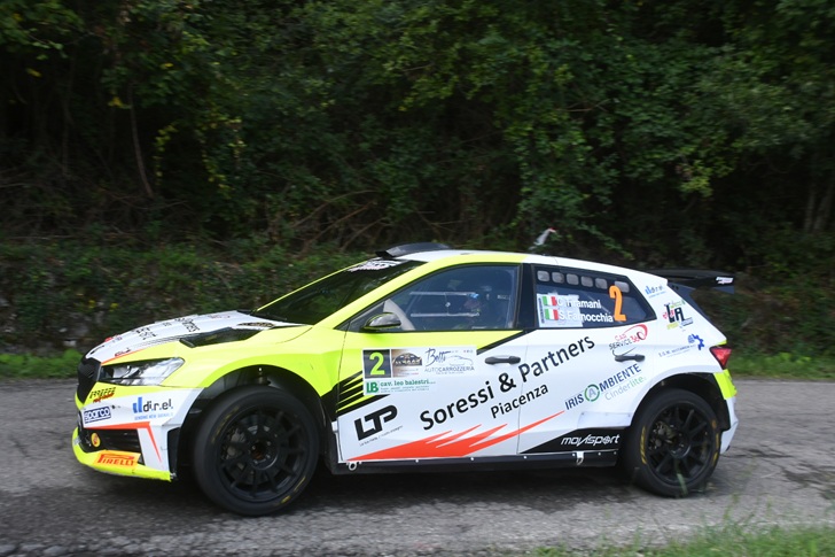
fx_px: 870
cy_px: 278
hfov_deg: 51.3
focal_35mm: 38
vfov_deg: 35.5
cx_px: 418
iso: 800
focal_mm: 25
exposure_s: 1/800
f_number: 6.3
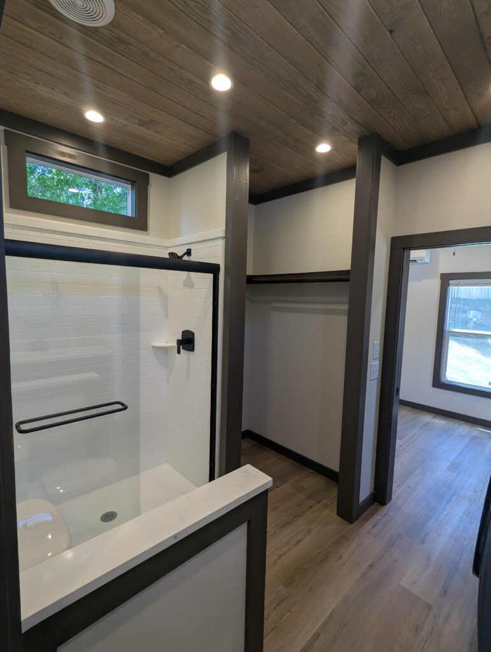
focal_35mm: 16
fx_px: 302
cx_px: 246
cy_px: 326
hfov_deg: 78.2
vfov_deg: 94.4
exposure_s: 1/120
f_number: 2.2
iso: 112
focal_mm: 2.35
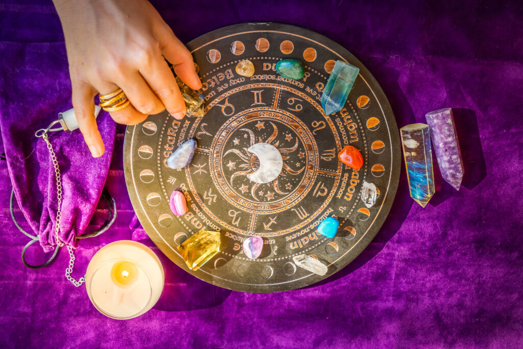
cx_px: 262
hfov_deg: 32.4
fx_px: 901
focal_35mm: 62
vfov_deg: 21.9
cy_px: 174
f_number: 7.1
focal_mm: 62
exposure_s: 1/200
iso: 500
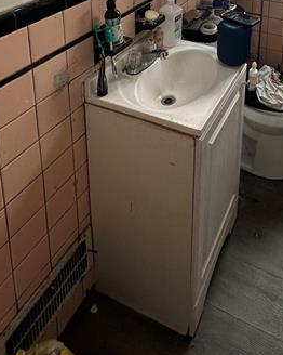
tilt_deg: -9.3
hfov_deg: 42.5
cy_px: -50
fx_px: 335
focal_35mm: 32
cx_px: 246
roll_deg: -2.7
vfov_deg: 41.9
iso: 64
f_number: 2.2
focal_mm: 2.22
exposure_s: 1/120
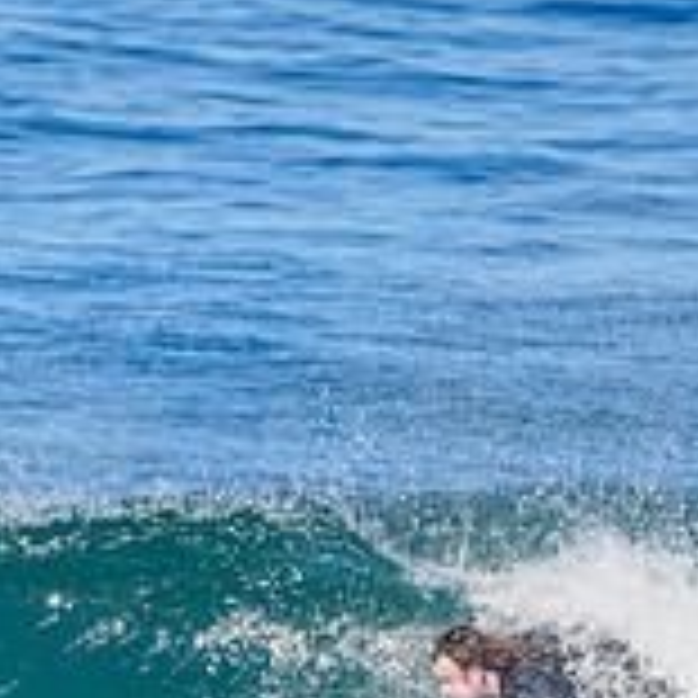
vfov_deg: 0.7
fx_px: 54409
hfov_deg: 0.7
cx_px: 279
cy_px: 754
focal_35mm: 2385
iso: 400
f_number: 5.6
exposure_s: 1/2000
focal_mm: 500
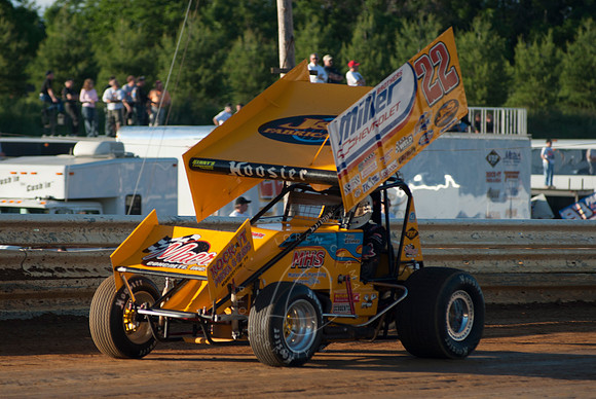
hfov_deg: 6.9
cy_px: 200
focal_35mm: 300
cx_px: 298
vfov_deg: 4.6
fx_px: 4972
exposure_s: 1/640
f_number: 4
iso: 100
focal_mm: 200
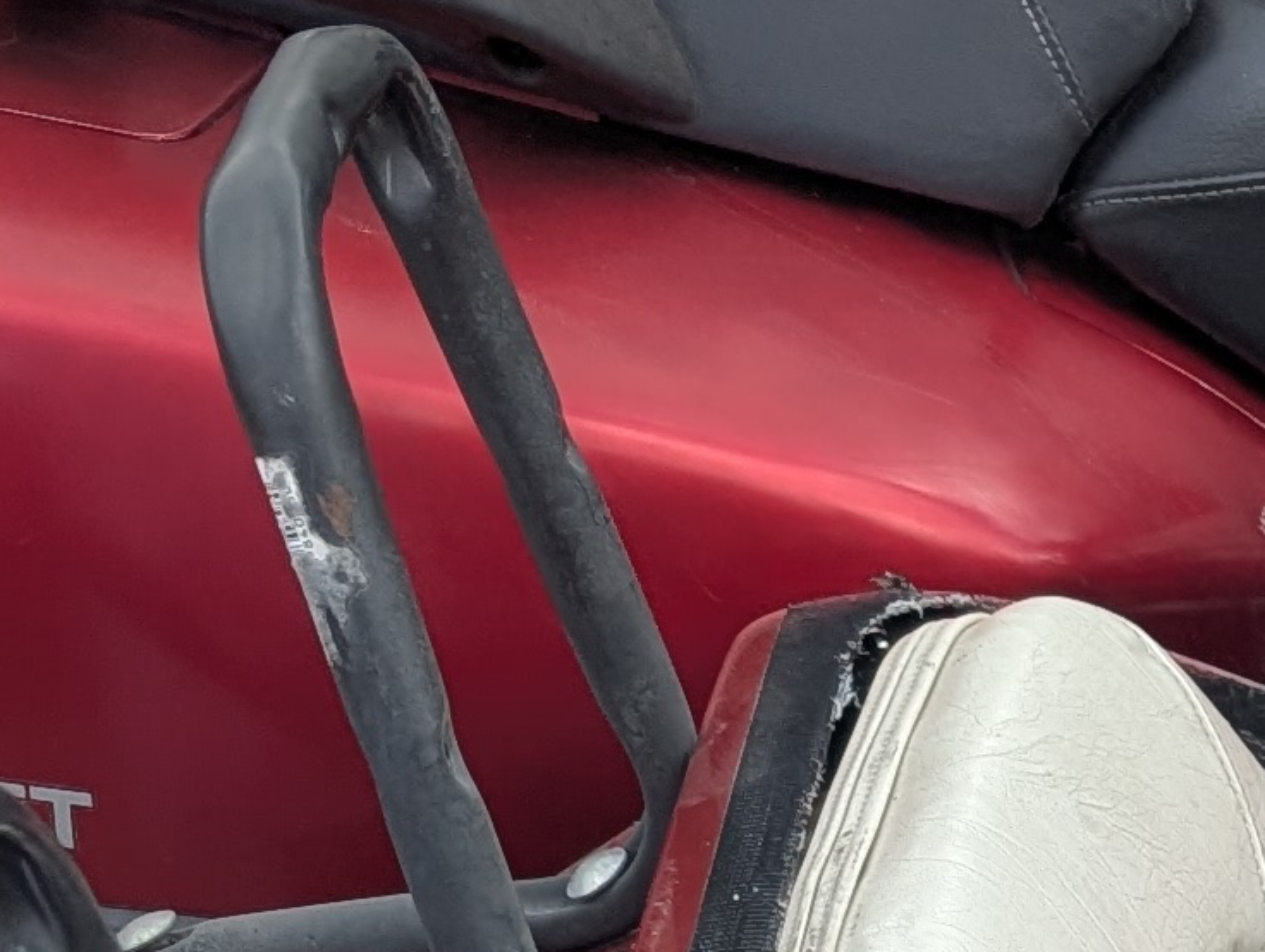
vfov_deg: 9.7
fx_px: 4867
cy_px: 2389
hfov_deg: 12.7
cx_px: 2647
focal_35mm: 133
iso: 22
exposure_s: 1/211
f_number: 1.68
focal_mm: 6.9
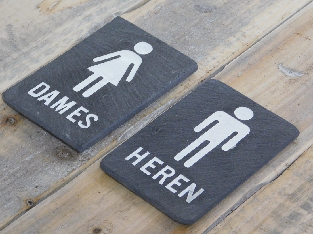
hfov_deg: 14.1
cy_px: 117
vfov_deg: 10.6
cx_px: 154
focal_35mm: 140
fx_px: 1266
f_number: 5
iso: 800
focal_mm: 23.7
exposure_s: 1/20
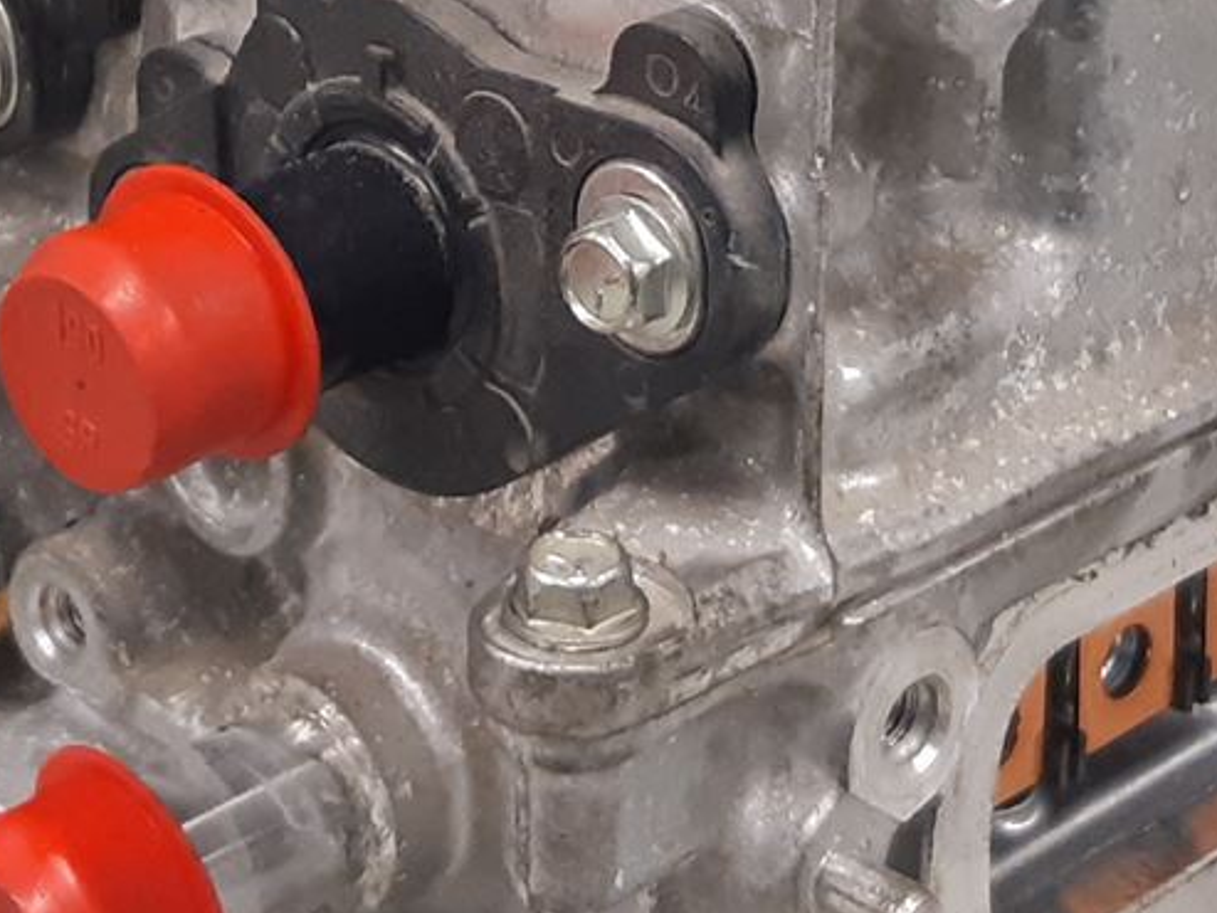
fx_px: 3798
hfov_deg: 18.2
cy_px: 94
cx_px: 402
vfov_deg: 13.6
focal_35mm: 108
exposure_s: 1/50
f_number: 1.7
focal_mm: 3.93
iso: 200
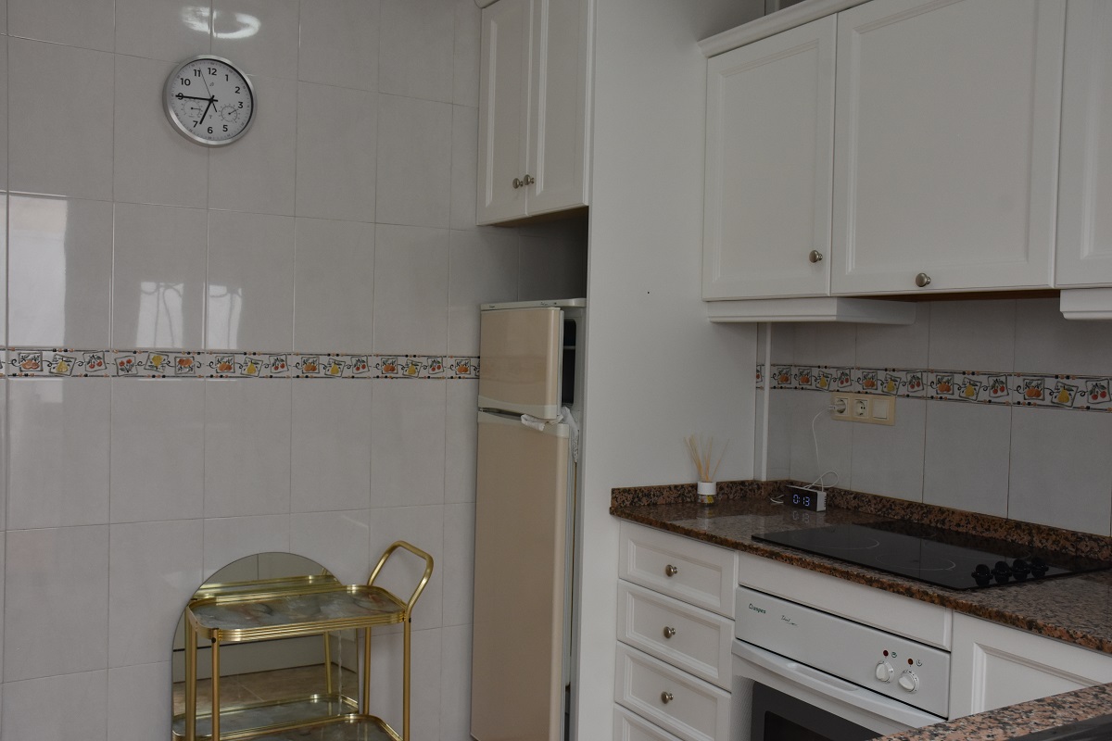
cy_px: 370
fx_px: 1019
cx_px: 556
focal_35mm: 33
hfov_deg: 57.2
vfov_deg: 40.0
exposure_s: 1/200
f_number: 7.1
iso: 800
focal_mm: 22
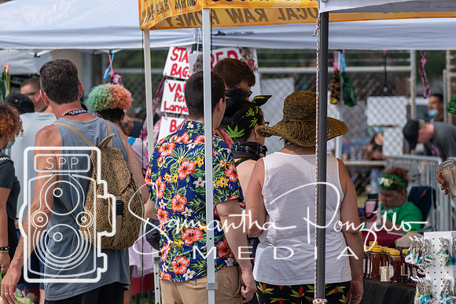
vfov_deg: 5.2
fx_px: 3326
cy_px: 152
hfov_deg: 7.8
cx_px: 228
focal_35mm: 262
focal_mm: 175
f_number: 5.6
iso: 360
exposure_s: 1/2000
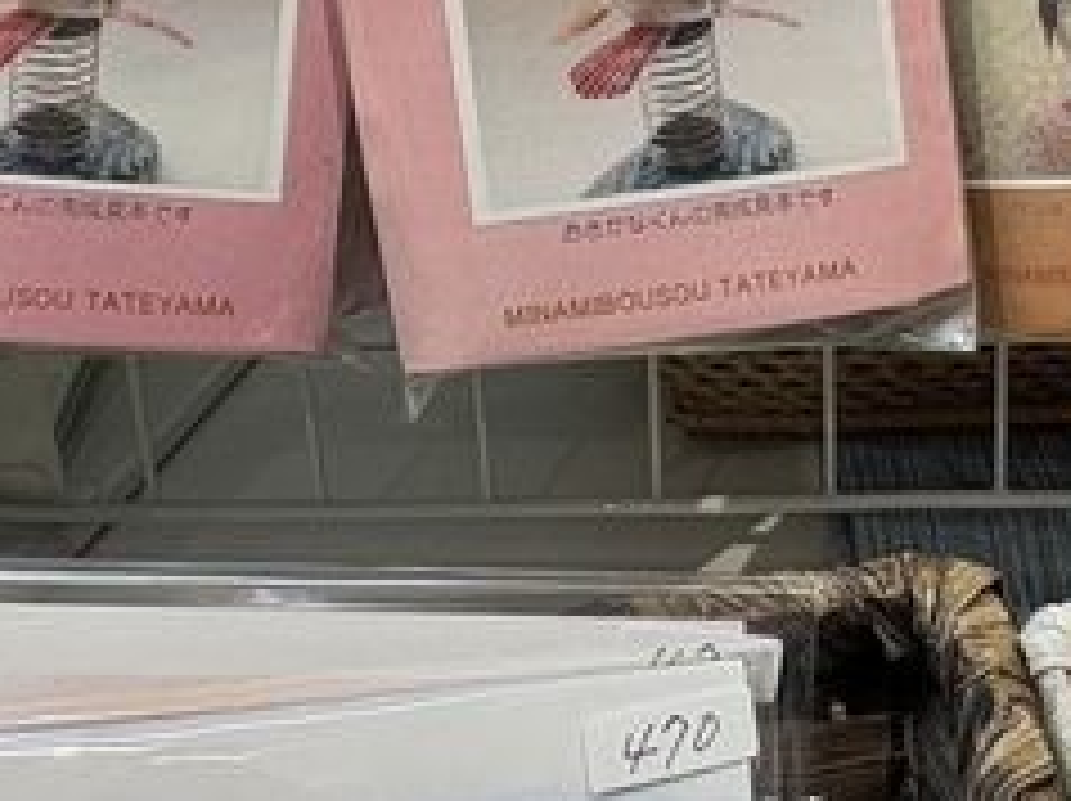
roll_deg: +1.1
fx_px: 1484
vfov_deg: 28.6
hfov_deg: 38.0
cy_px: 34
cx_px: 880
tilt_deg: -17.7
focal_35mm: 48
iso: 160
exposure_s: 1/100
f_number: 2.2
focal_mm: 2.22
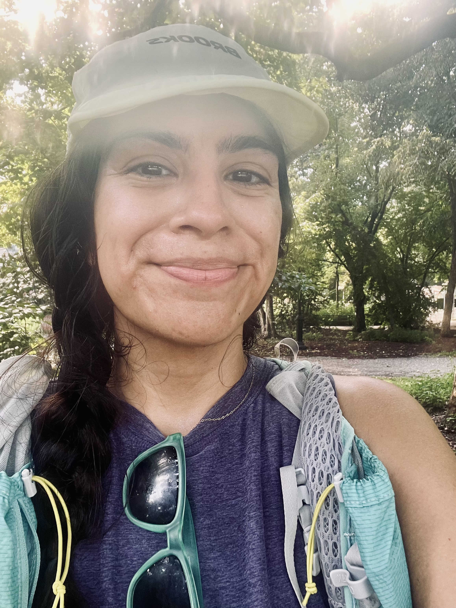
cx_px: 228
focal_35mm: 30
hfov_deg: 46.8
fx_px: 527
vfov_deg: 60.0
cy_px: 304
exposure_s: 1/66
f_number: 2.2
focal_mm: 2.71
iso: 100
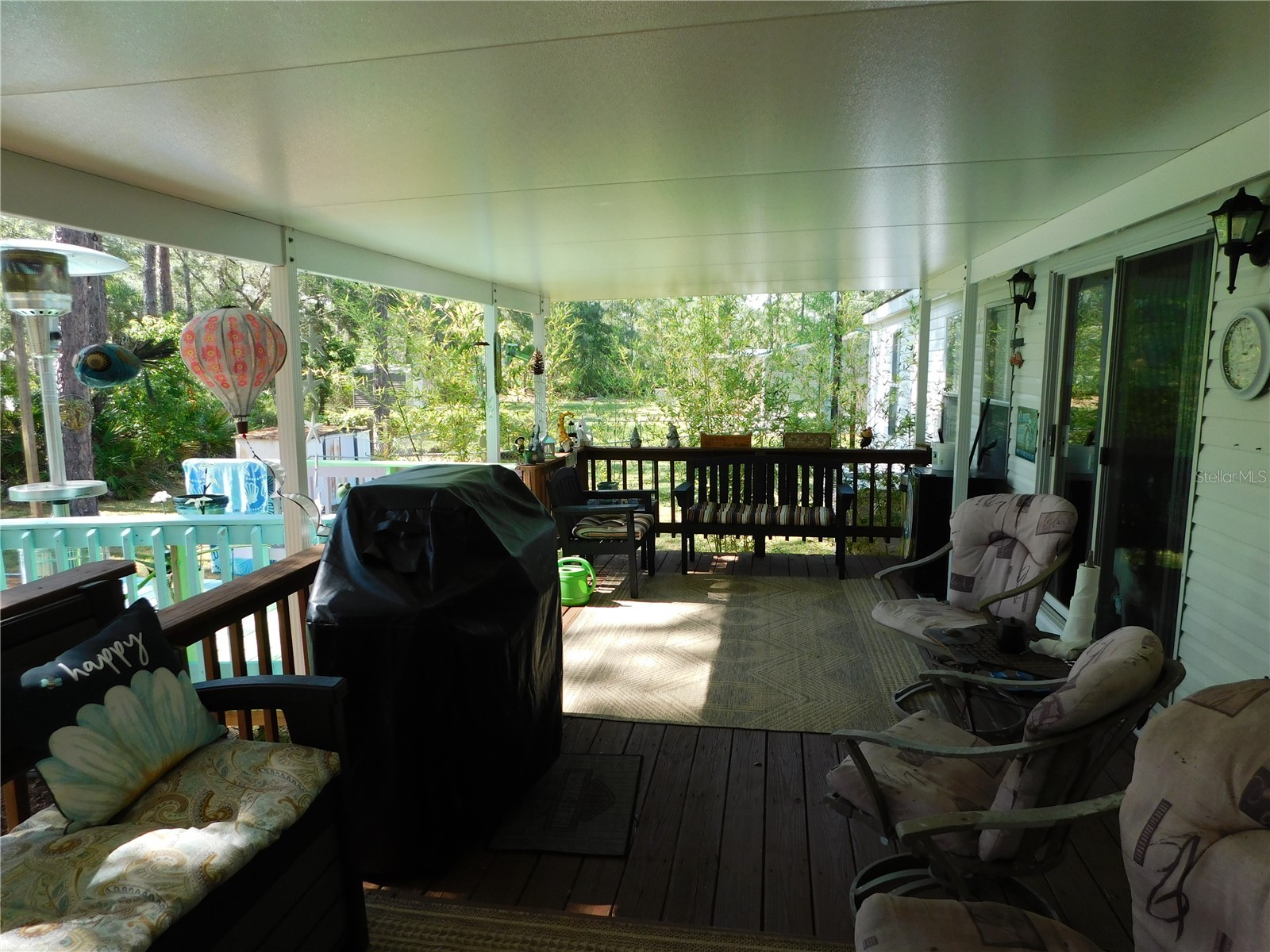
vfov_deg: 58.9
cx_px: 635
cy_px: 476
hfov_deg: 73.9
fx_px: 844
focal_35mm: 23
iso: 125
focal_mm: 4
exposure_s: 1/160
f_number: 3
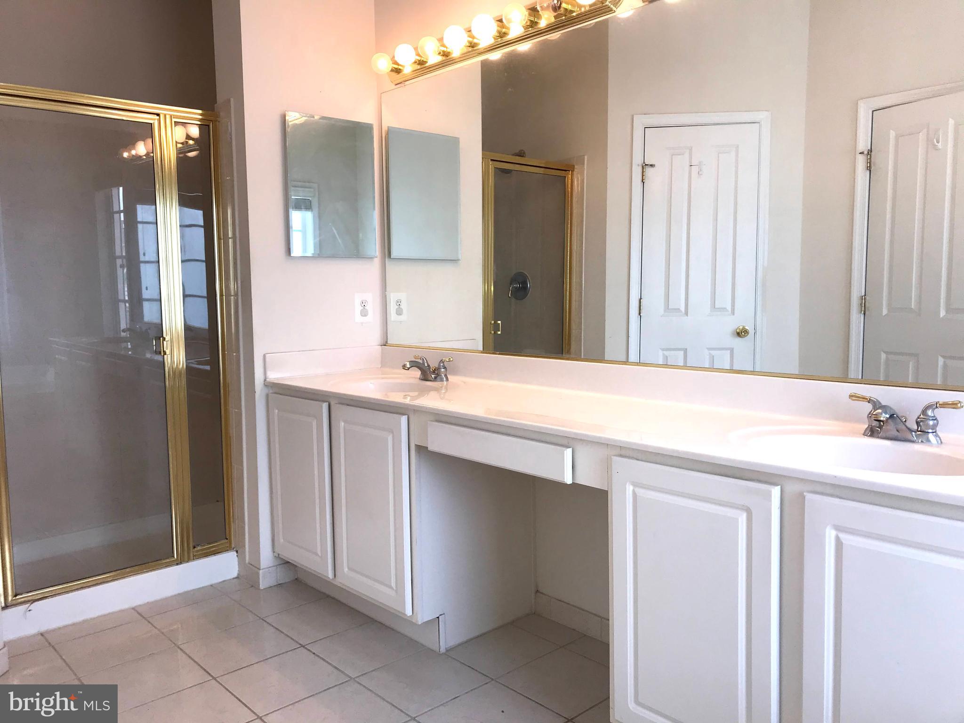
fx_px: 780
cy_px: 362
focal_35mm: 28
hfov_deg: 63.4
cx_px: 482
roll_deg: +0.9
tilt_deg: -5.8
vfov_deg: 49.7
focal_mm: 3.99
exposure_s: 1/182
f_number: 1.8
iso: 20
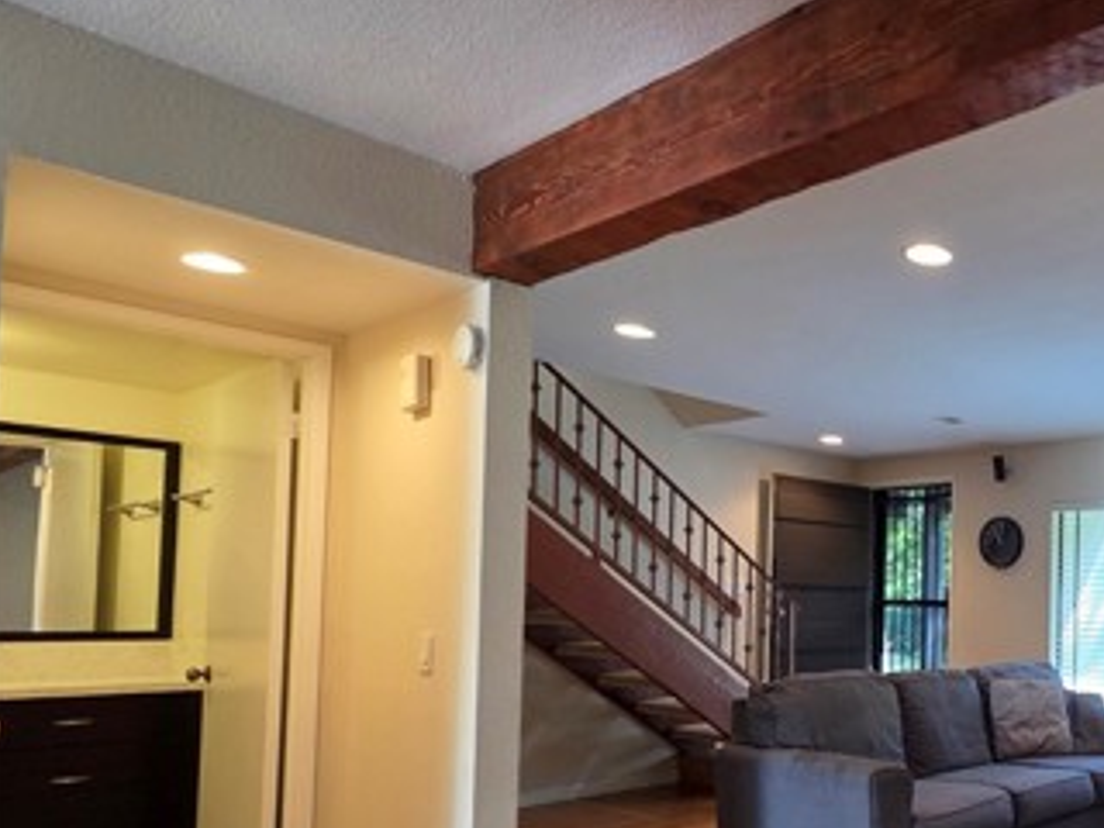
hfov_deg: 53.7
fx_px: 829
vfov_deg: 51.6
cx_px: 1090
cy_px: 583
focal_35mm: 26
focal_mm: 2.2
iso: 250
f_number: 2.2
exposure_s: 1/60
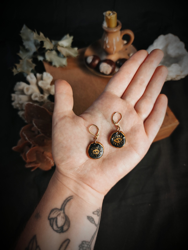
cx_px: 94
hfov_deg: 58.9
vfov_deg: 73.9
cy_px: 125
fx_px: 167
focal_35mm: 23
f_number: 1.65
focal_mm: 6.19
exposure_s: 1/100
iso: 800
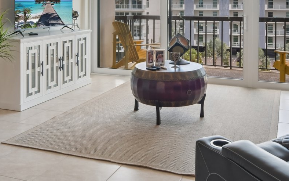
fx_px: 355
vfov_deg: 27.3
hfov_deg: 44.3
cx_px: 151
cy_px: 10
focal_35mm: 45
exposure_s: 1/50
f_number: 8
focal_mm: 17
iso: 400
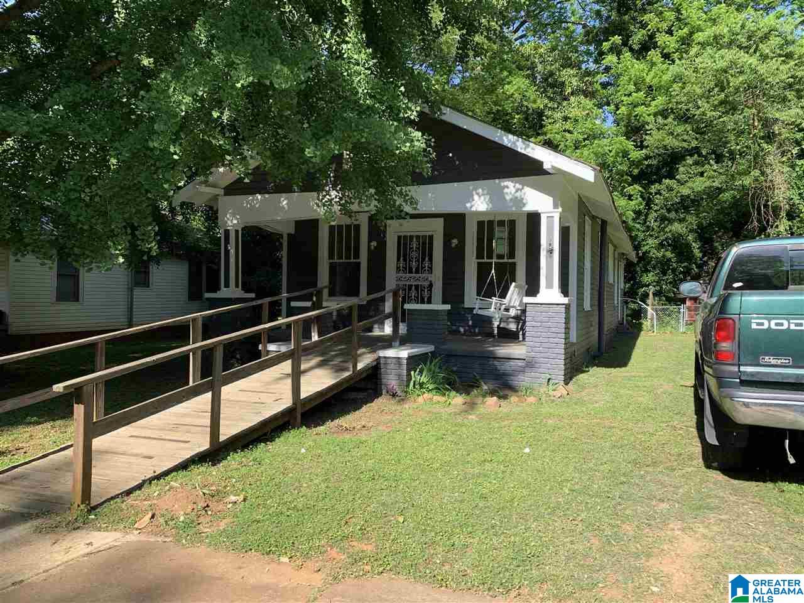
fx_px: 604
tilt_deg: +0.4
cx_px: 402
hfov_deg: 67.3
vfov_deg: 53.1
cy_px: 302
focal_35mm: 26
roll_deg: -0.1
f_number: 1.8
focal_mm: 4.25
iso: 25
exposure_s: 1/783
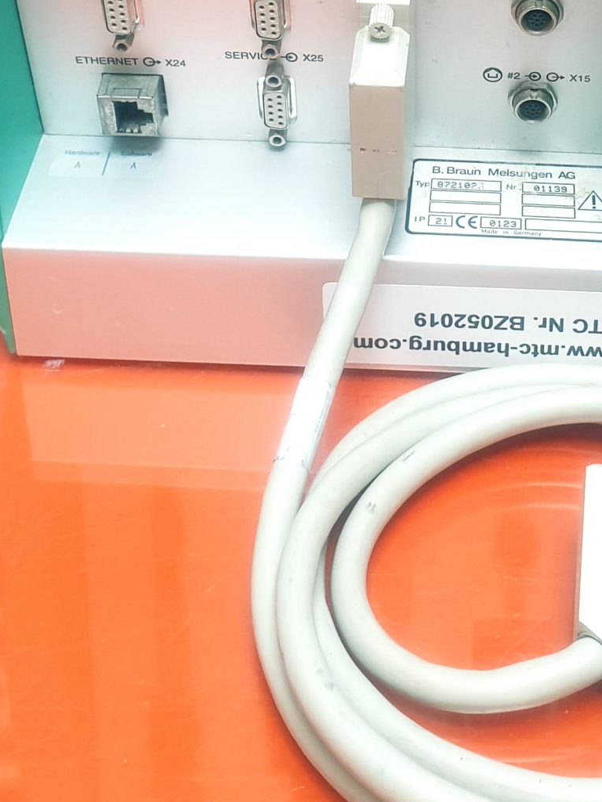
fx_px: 1507
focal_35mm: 65
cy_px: -39
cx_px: 441
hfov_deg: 22.4
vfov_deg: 27.7
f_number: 2.4
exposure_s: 1/50
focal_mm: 4.3
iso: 125
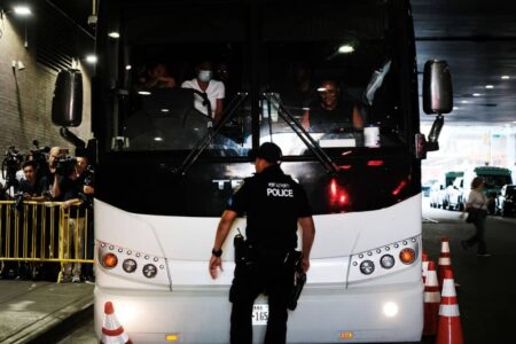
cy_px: 172
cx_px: 258
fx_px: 1190
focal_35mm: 83
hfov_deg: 24.5
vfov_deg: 16.5
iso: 800
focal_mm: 55
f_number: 4.5
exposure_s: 1/38
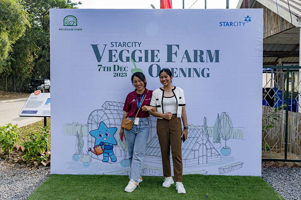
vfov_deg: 43.6
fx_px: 251
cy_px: 100
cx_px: 150
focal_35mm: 30
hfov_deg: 61.9
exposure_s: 1/320
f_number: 8
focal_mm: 30
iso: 250
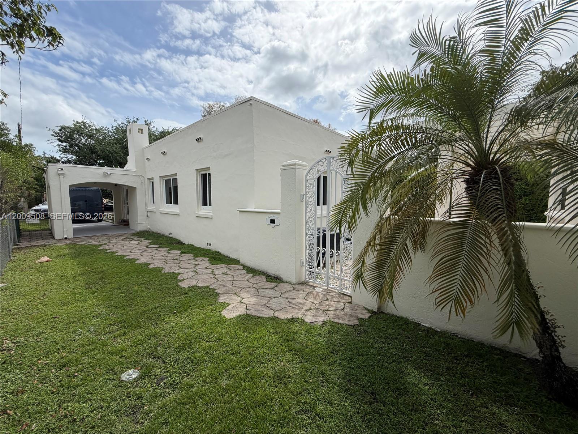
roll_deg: +0.6
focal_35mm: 14
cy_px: 217
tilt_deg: -5.7
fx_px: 234
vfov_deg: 85.7
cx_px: 289
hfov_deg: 102.1
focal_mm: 2.22
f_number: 2.2
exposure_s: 1/1235
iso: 32
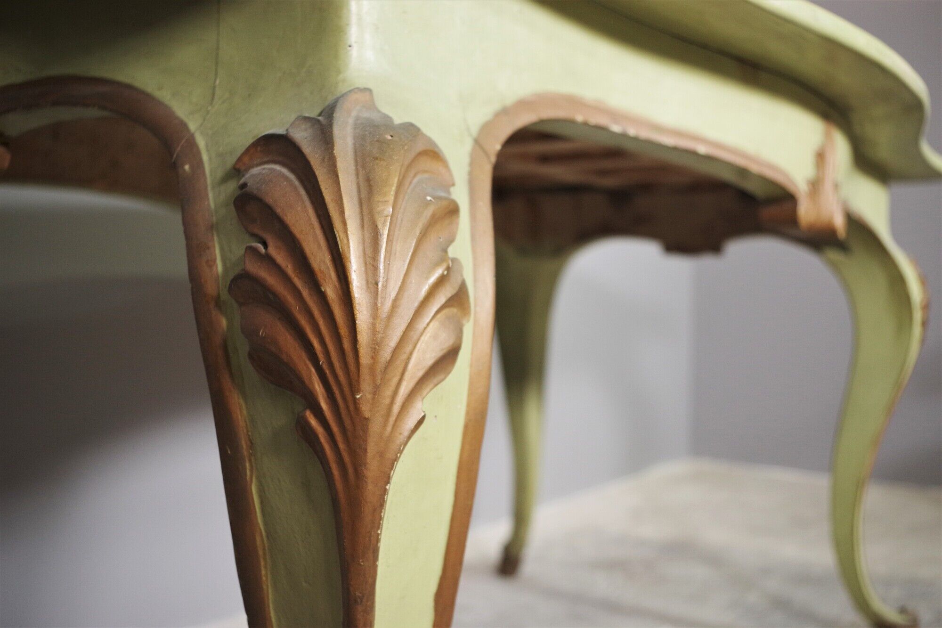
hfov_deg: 53.1
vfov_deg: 36.9
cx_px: 471
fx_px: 942
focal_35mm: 36
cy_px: 314
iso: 800
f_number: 4
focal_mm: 24.38
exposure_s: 1/60
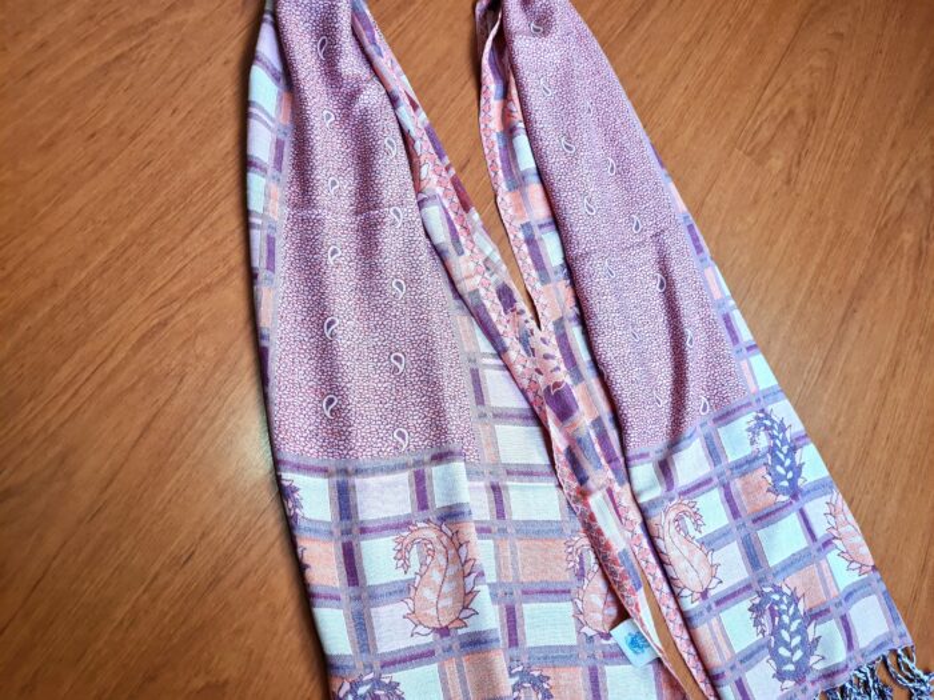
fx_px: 702
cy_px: 350
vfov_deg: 53.1
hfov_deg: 67.3
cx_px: 467
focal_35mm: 26
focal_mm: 5.4
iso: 250
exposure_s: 1/120
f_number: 1.8
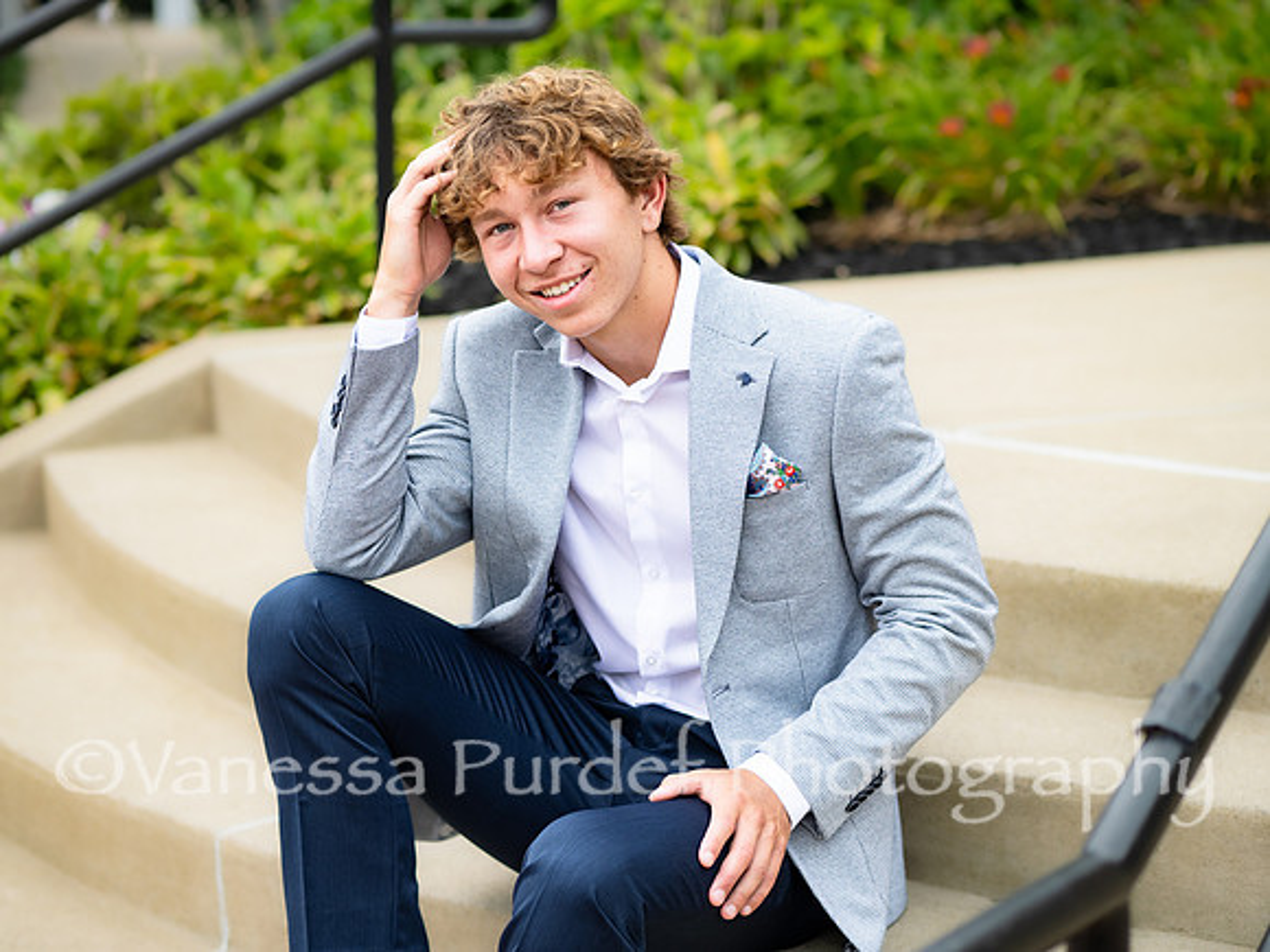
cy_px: 476
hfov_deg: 22.8
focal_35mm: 86
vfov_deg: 17.2
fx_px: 3155
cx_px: 635
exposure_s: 1/640
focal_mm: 43
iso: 200
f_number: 1.8
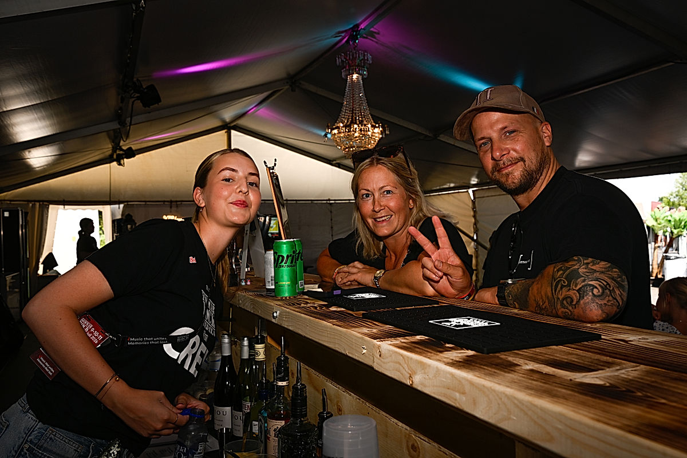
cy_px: 229
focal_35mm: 31
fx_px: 592
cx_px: 344
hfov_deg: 60.3
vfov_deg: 42.3
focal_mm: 31
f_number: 8
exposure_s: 1/125
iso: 100
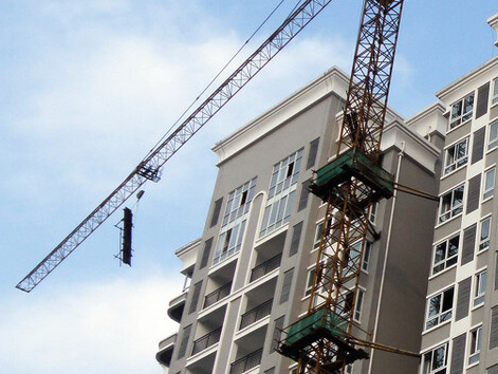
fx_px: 1613
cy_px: 209
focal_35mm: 112
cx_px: 619
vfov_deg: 13.2
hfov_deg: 16.7
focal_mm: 7.87
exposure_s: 1/160
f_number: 2.8
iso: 100
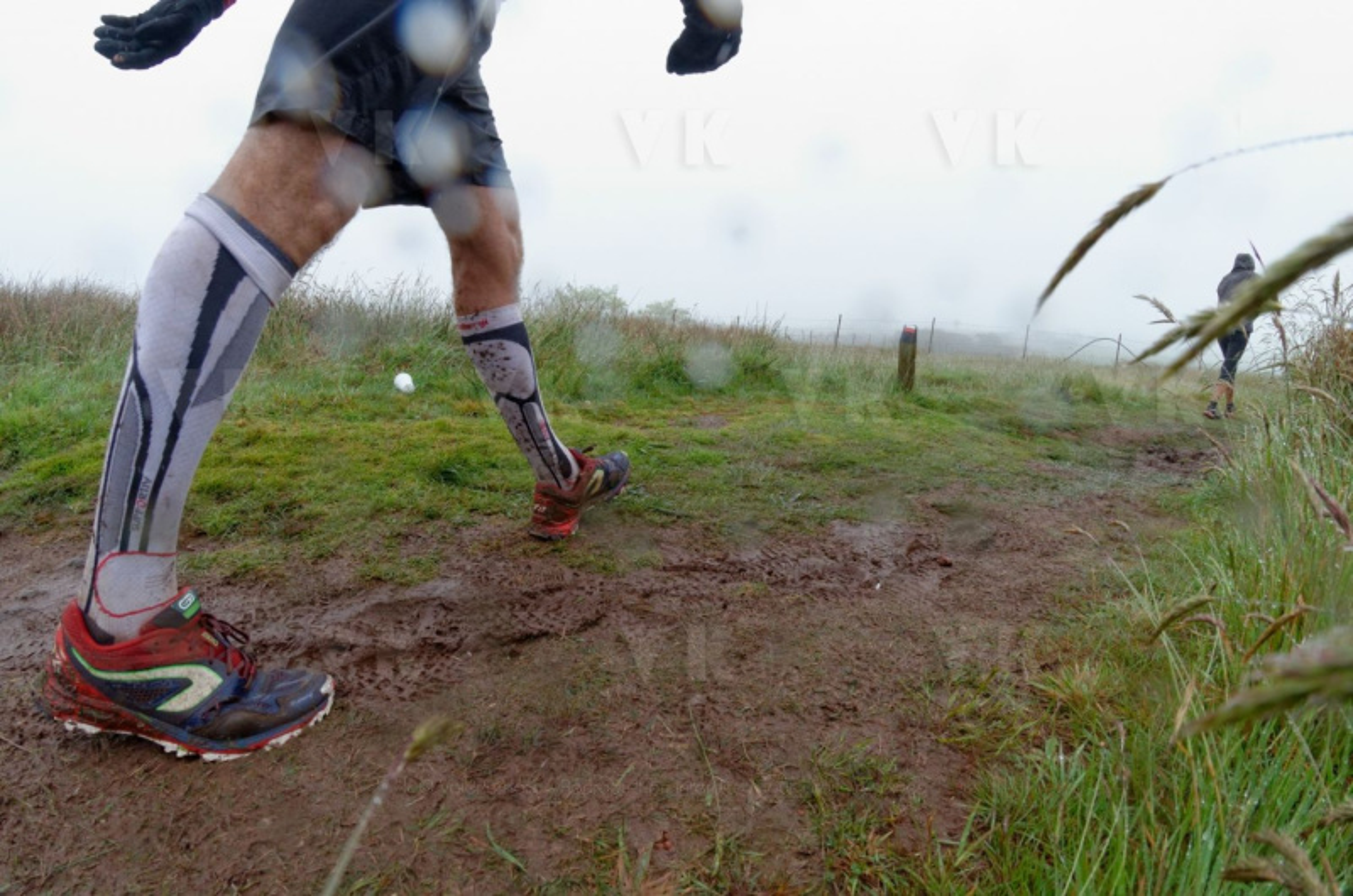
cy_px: 448
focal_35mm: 16
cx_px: 676
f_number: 8
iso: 1000
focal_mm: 10.5
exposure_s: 1/800
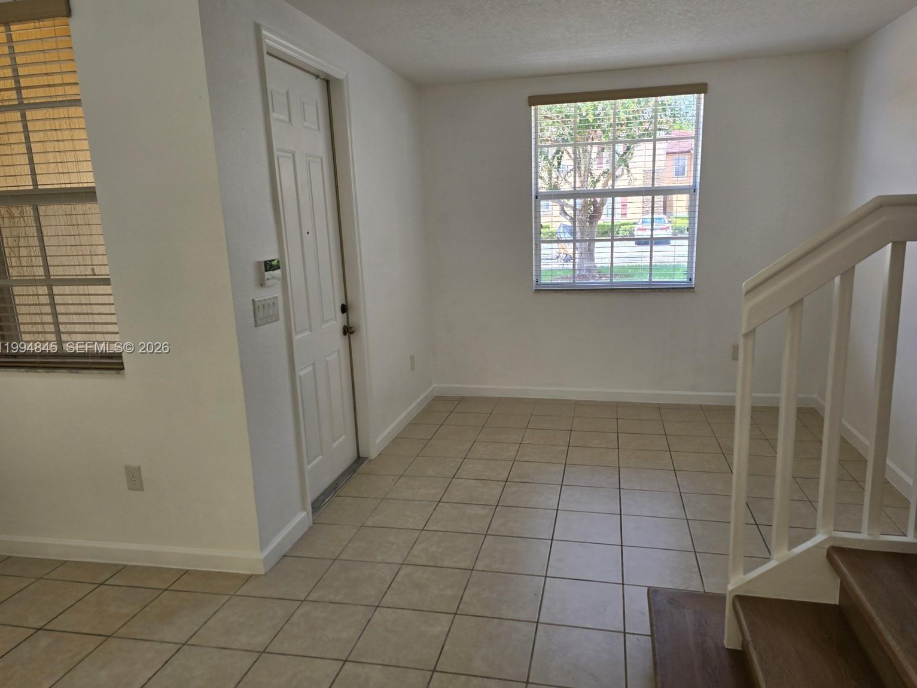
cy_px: 349
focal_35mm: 24
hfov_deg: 71.6
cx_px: 462
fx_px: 636
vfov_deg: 56.8
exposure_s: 1/120
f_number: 1.7
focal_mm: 6.3
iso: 32
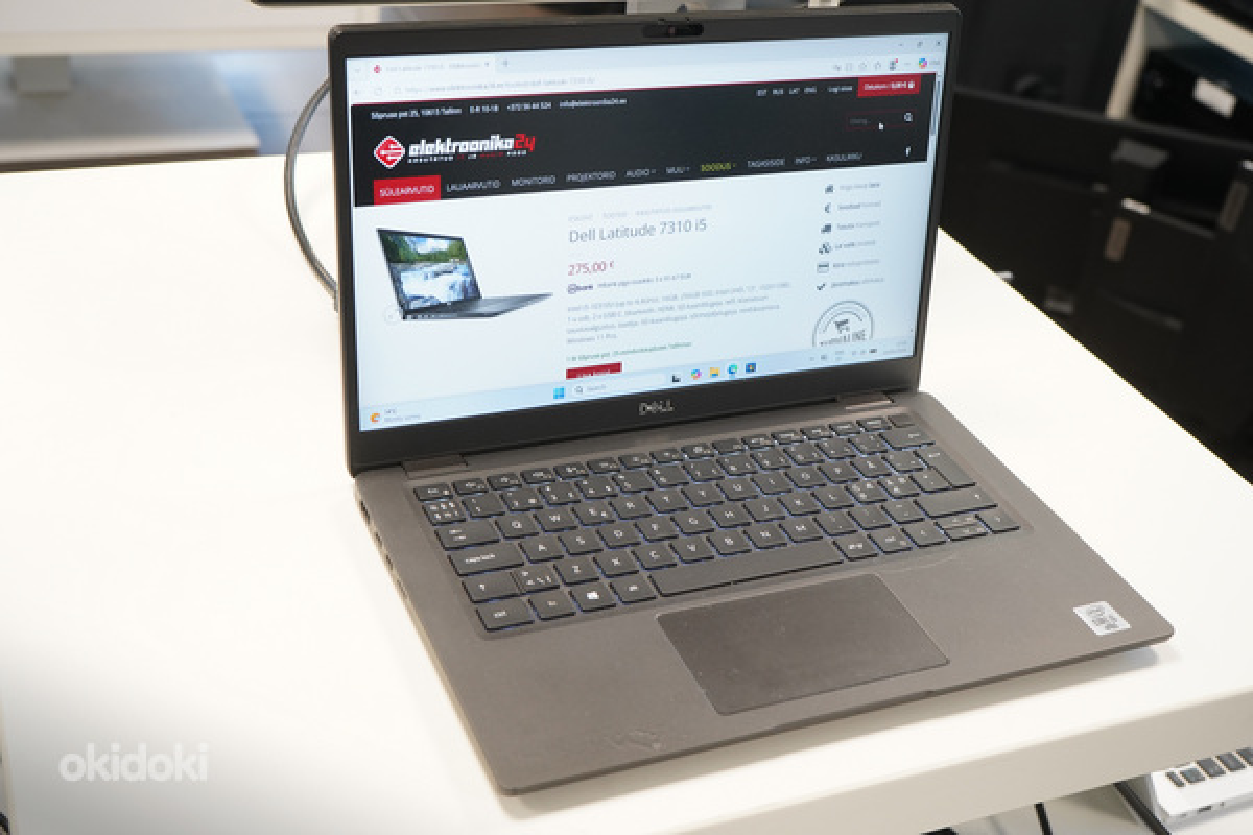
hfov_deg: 46.4
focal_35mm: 42
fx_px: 1462
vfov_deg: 31.9
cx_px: 626
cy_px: 418
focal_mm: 42
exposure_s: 1/50
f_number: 7.1
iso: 2000
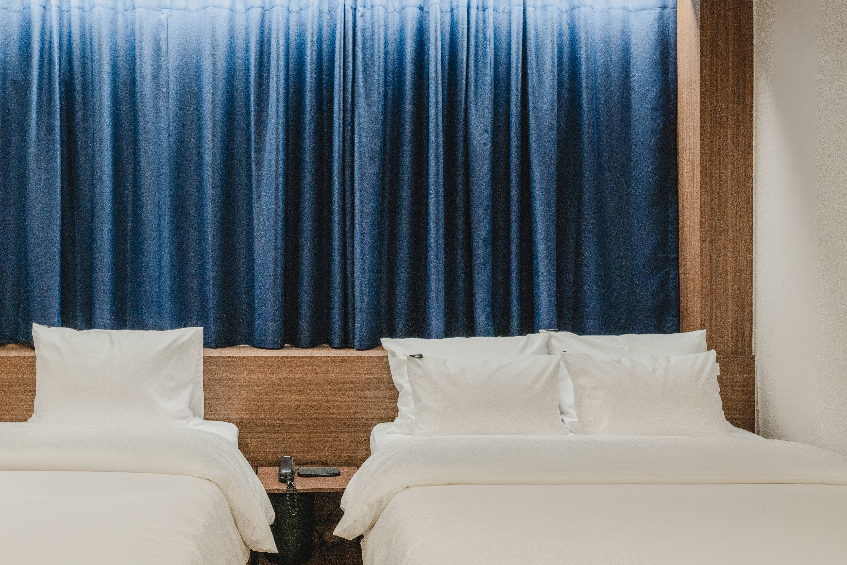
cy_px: 229
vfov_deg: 38.8
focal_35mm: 34
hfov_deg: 55.3
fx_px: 800
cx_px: 331
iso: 800
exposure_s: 1/80
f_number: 5.6
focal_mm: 22
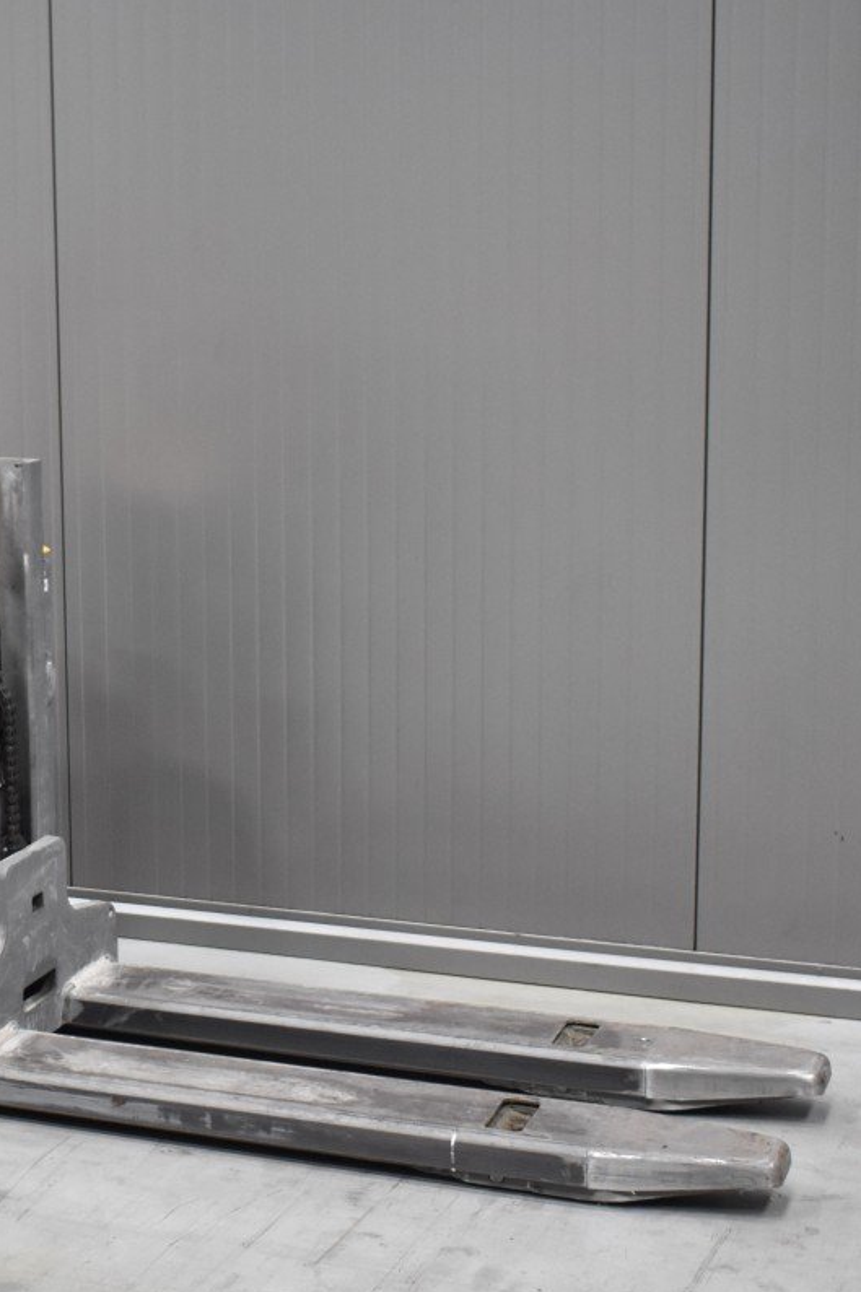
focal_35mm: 68
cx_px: 85
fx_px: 2440
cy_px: 648
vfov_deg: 29.7
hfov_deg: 19.6
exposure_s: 1/60
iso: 1600
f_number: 4.2
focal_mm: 30
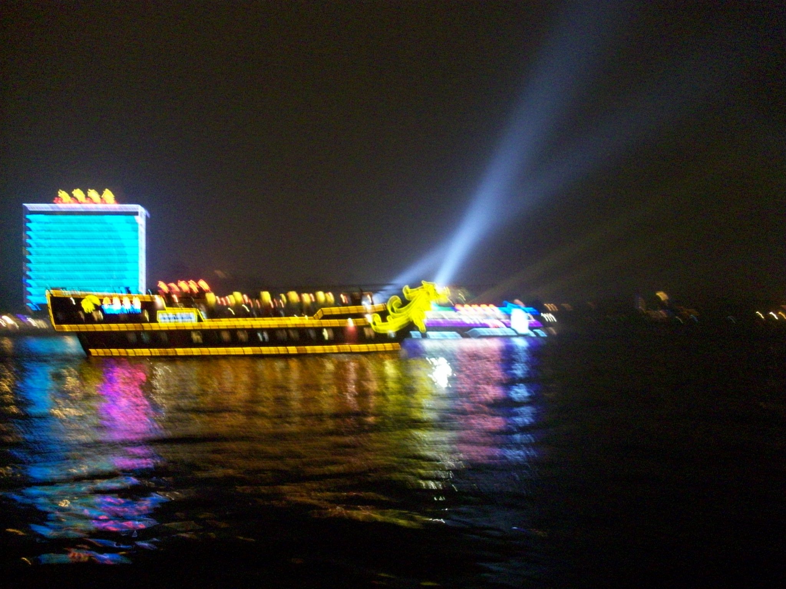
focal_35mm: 34
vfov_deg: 41.8
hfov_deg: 54.0
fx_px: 772
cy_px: 294
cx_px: 393
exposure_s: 1/8
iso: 320
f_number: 2.8
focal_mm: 5.7
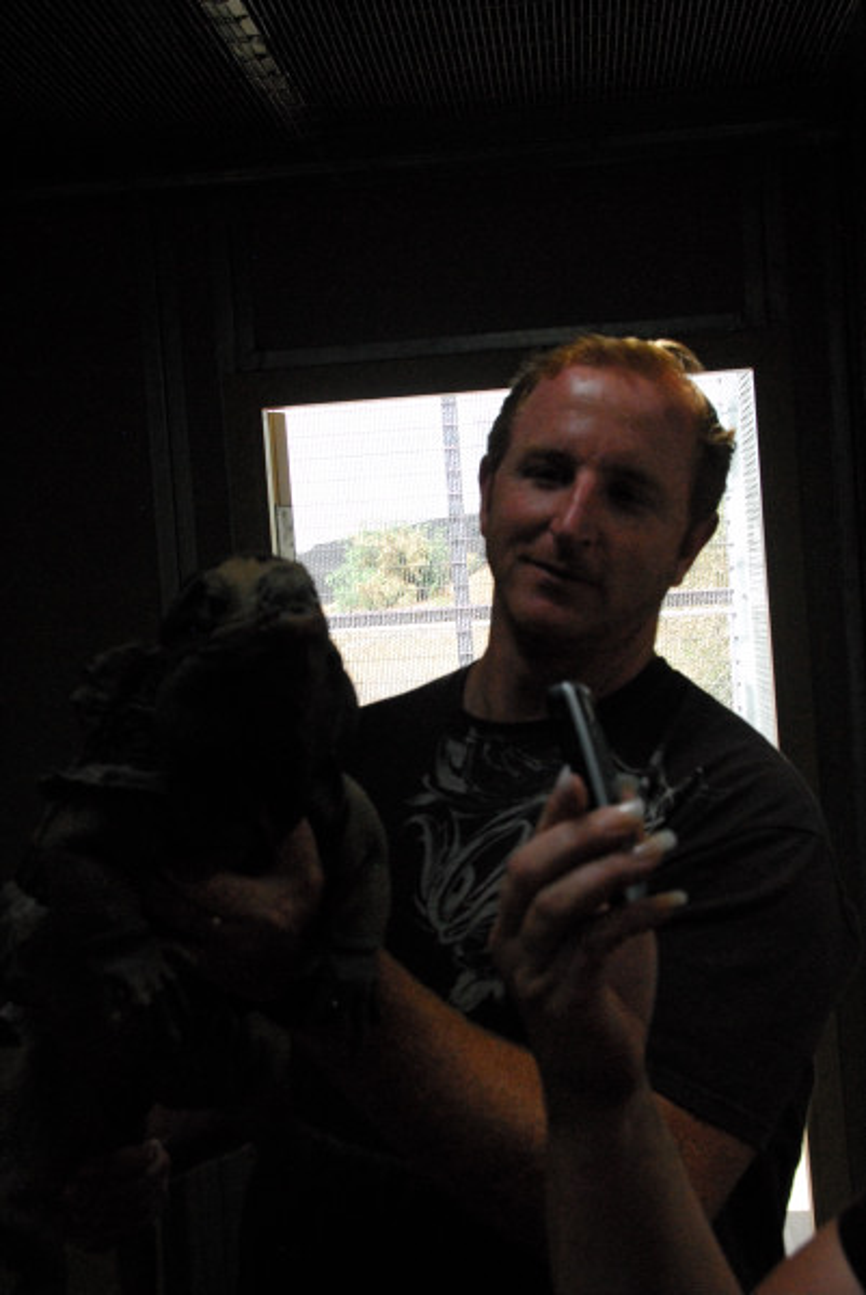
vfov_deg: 42.3
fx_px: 1675
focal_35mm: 46
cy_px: 648
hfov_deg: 29.0
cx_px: 433
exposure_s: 1/640
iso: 1600
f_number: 8
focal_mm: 31
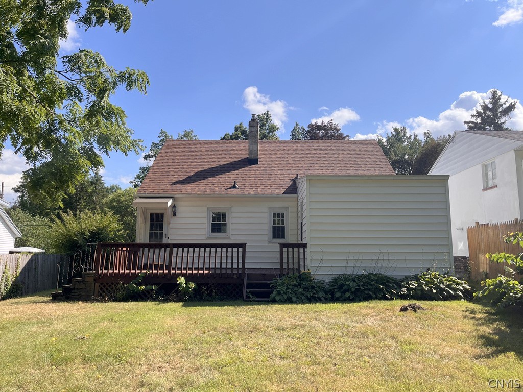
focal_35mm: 26
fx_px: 393
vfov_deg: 53.1
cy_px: 196
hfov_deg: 67.3
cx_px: 262
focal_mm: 5.1
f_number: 1.6
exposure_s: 1/2632
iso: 50
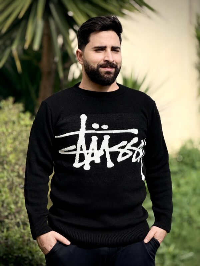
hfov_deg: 12.3
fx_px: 924
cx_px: 100
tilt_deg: -3.1
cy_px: 133
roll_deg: +1.5
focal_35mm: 120
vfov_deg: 16.4
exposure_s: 1/1613
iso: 50
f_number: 2.8
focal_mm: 15.66
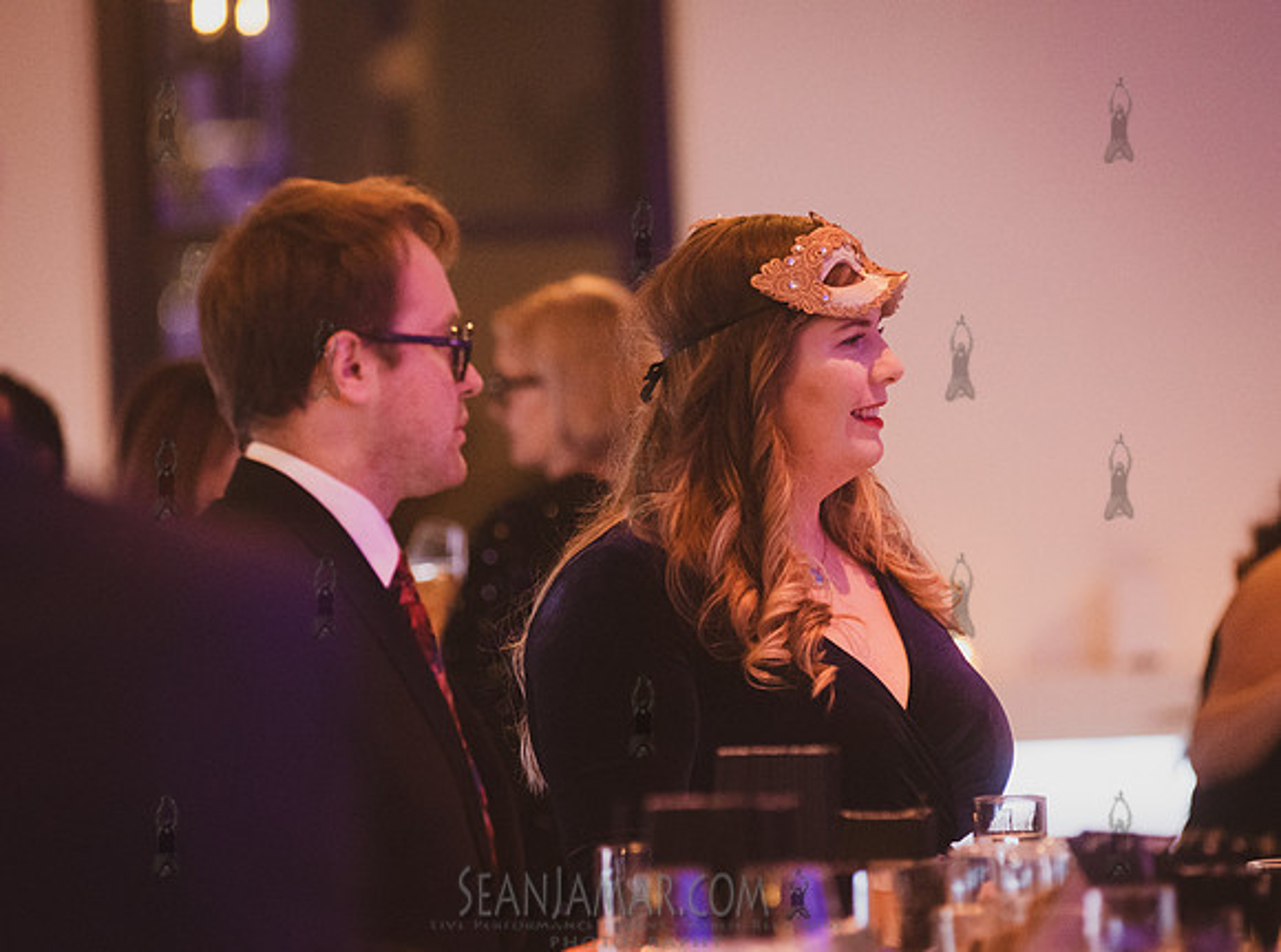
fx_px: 7324
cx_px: 683
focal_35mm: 199
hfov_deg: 10.0
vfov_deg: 7.4
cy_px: 435
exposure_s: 1/320
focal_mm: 170
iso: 8000
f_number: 3.5
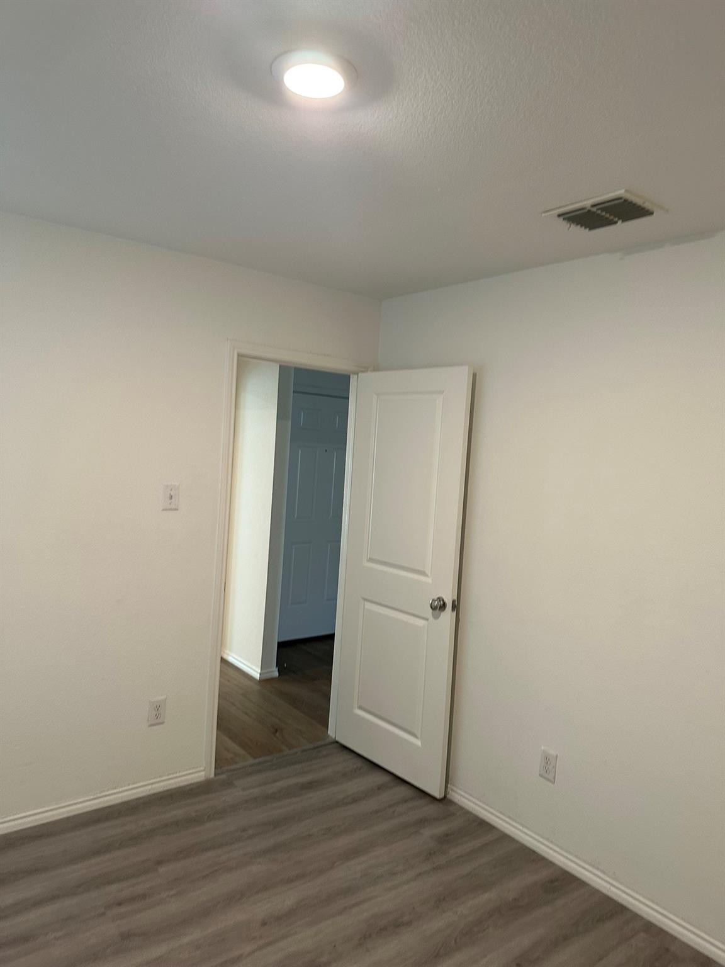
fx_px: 670
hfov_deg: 56.8
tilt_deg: +1.0
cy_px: 484
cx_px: 362
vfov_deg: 71.6
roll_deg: -3.9
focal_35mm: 24
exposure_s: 1/60
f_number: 1.78
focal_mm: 6.86
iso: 200
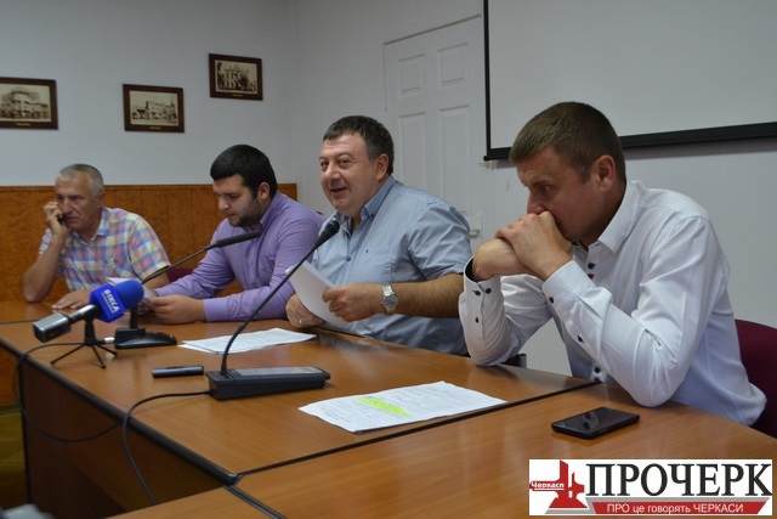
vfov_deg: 40.0
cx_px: 388
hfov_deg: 57.2
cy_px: 260
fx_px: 712
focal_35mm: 33
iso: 500
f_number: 4
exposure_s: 1/60
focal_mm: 22
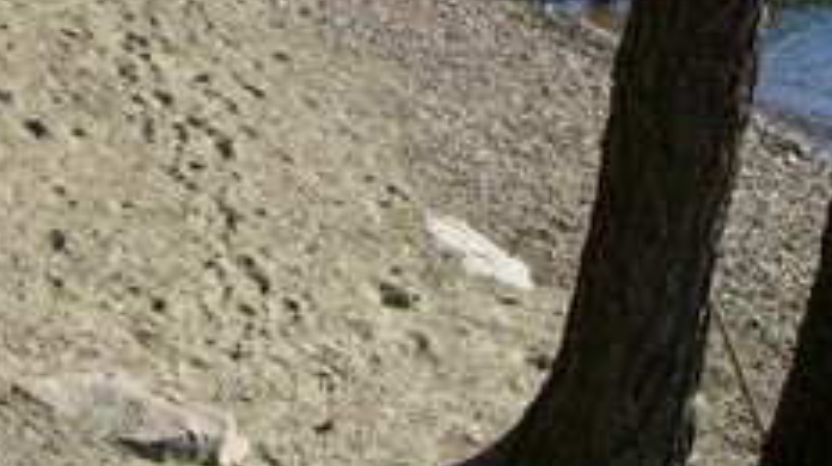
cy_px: 7
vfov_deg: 18.3
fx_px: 1411
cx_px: 351
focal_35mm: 64
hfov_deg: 32.8
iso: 80
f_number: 5.6
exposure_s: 1/250
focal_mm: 6.1
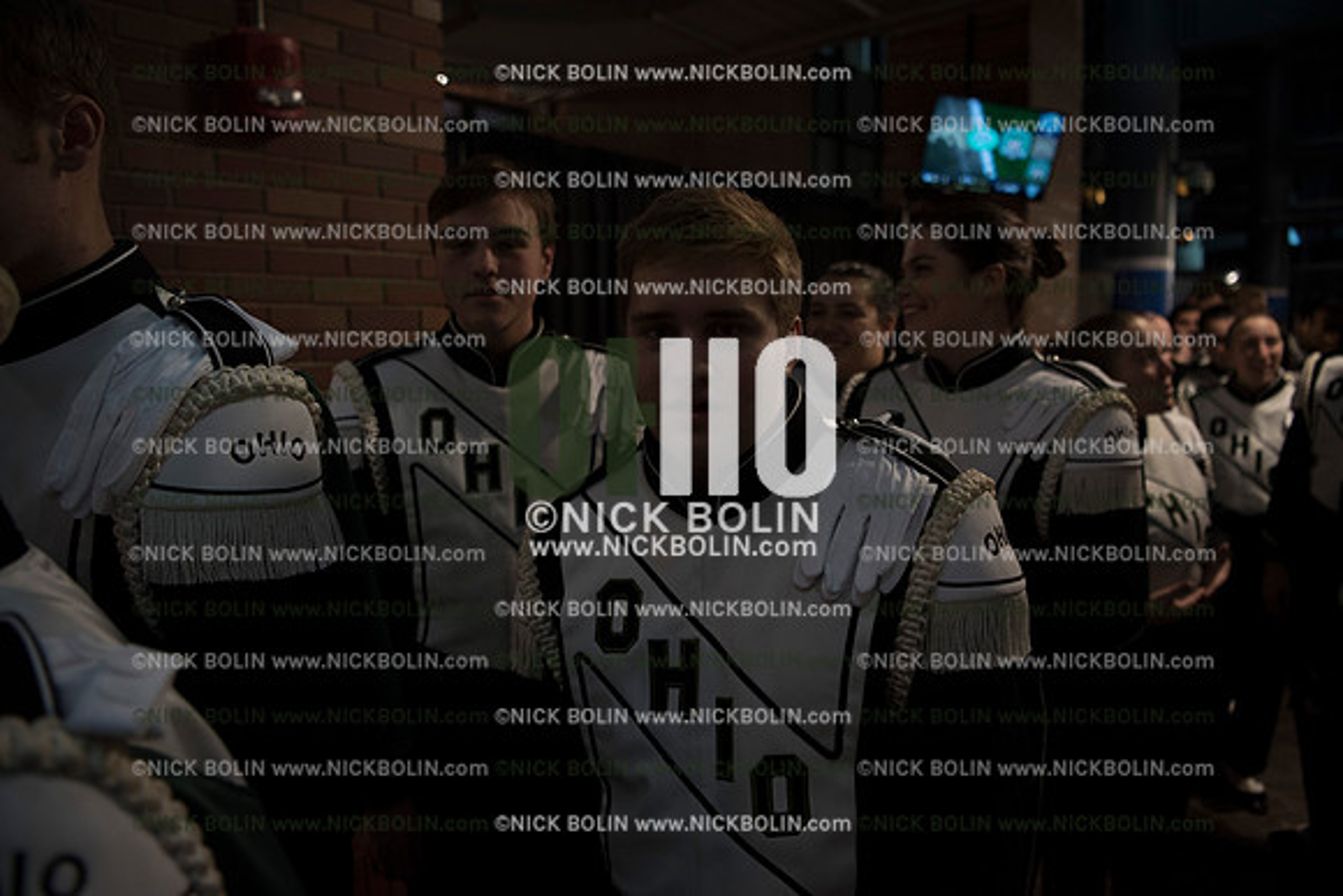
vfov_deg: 53.2
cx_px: 672
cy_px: 448
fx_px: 896
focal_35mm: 24
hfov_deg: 73.7
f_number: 2.8
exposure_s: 1/160
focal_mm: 24
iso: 1250
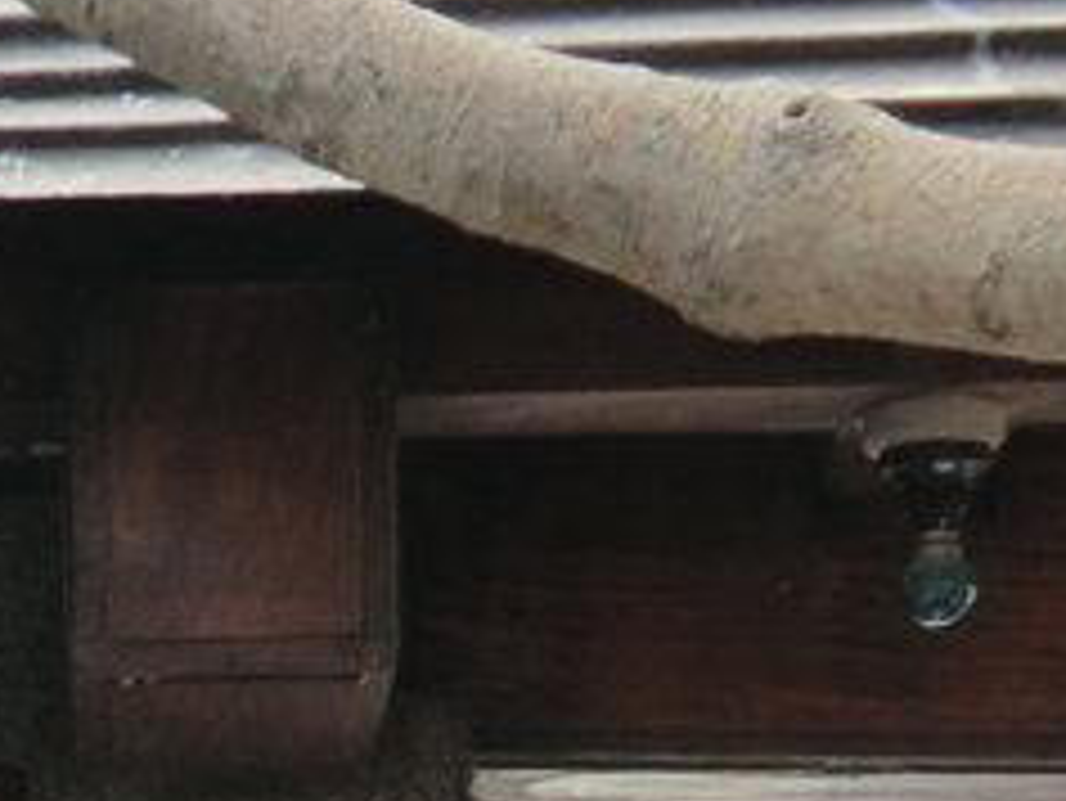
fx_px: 5299
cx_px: -787
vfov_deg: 8.0
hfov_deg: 10.8
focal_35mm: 172
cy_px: 1953
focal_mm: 6.1
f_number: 3.6
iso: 80
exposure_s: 1/160
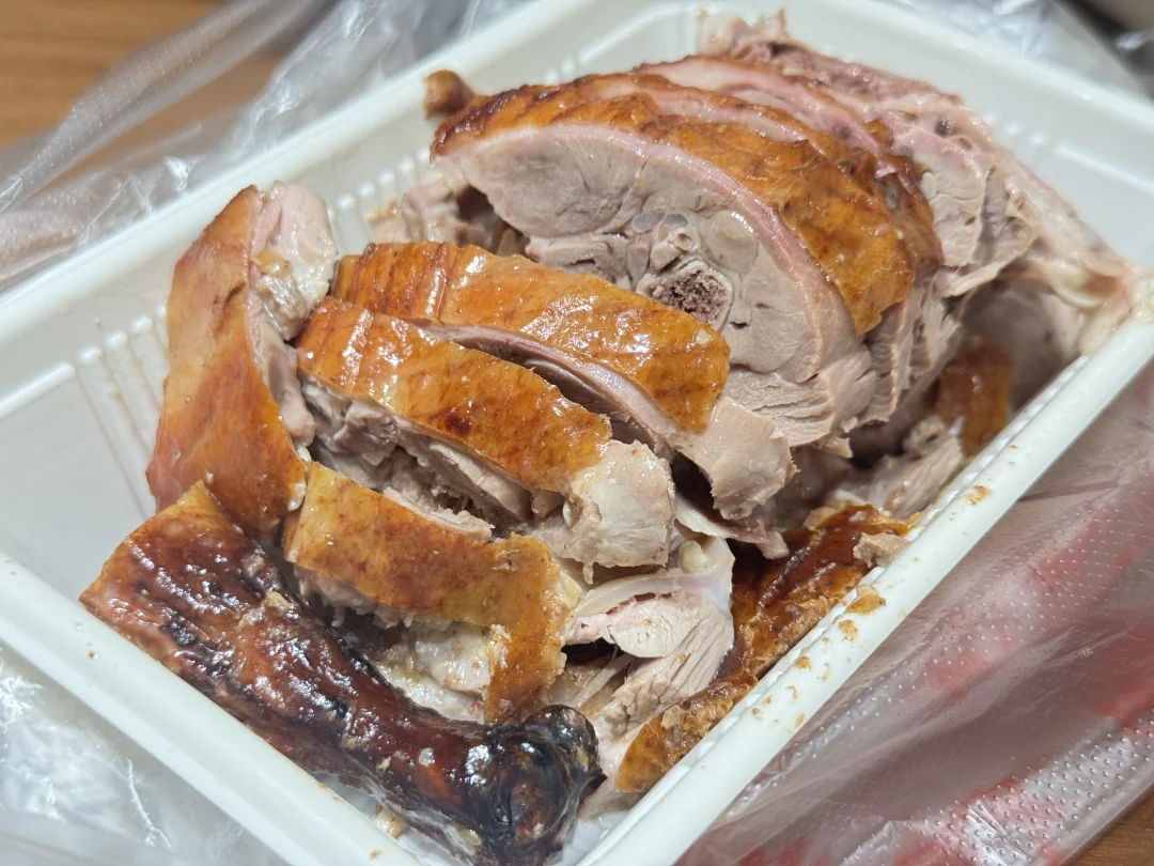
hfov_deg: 39.7
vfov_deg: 30.3
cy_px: 433
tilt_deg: -41.8
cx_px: 577
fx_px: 1600
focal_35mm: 48
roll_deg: -1.7
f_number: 1.78
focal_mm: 6.76
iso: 100
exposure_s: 1/50
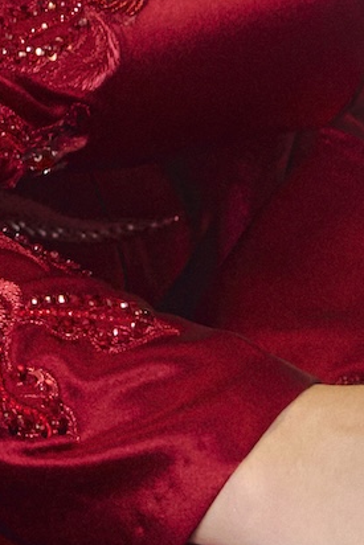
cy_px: -32
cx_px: -495
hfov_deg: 3.8
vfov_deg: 5.7
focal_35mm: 361
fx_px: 5470
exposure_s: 1/250
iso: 2000
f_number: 3.5
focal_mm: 55
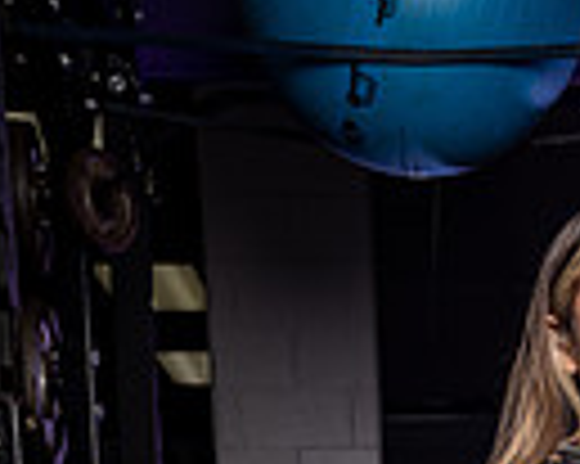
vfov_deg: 12.5
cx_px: 629
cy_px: 996
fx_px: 1801
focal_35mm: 105
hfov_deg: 17.7
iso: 250
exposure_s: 1/250
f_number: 7.1
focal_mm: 32
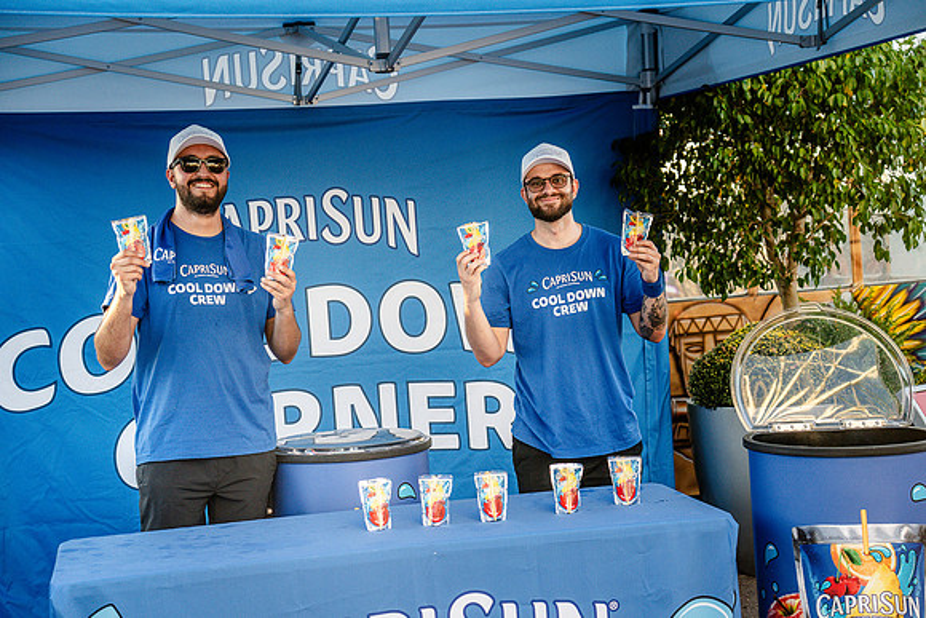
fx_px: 1672
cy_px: 309
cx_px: 463
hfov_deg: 31.0
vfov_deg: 20.9
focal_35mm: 65
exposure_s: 1/640
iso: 1250
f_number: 4
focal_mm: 65
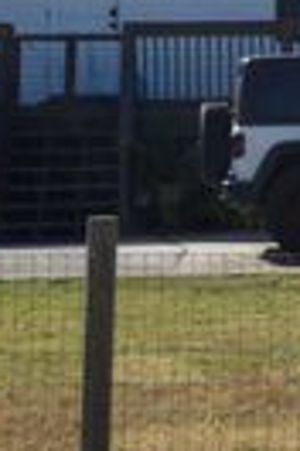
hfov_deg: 10.4
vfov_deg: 15.1
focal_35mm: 131
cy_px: -82
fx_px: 1636
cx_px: 317
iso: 100
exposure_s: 1/250
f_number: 11
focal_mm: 23
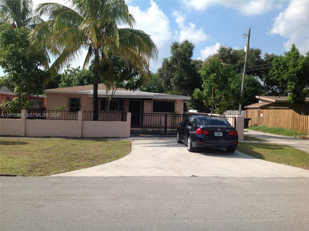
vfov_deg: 40.6
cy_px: 116
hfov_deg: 52.7
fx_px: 312
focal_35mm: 35
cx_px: 154
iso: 50
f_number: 2.4
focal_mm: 4.28
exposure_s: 1/1779
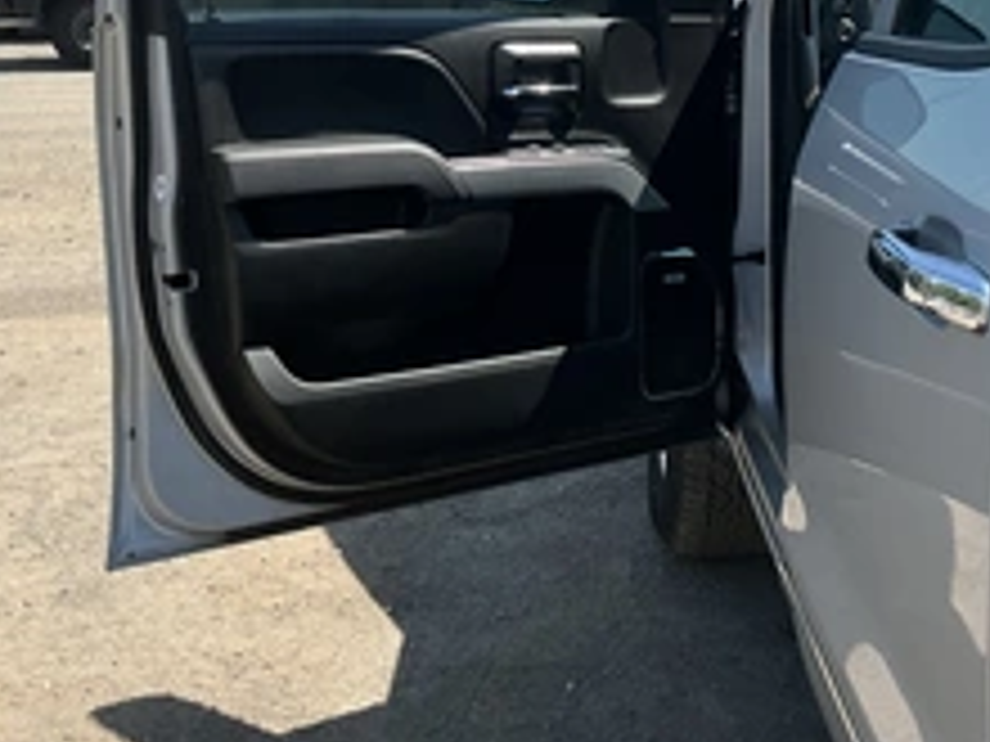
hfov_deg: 37.1
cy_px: 94
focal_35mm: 51
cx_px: 657
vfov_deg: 27.7
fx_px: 1459
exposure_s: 1/1451
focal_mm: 3
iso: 25
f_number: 1.8
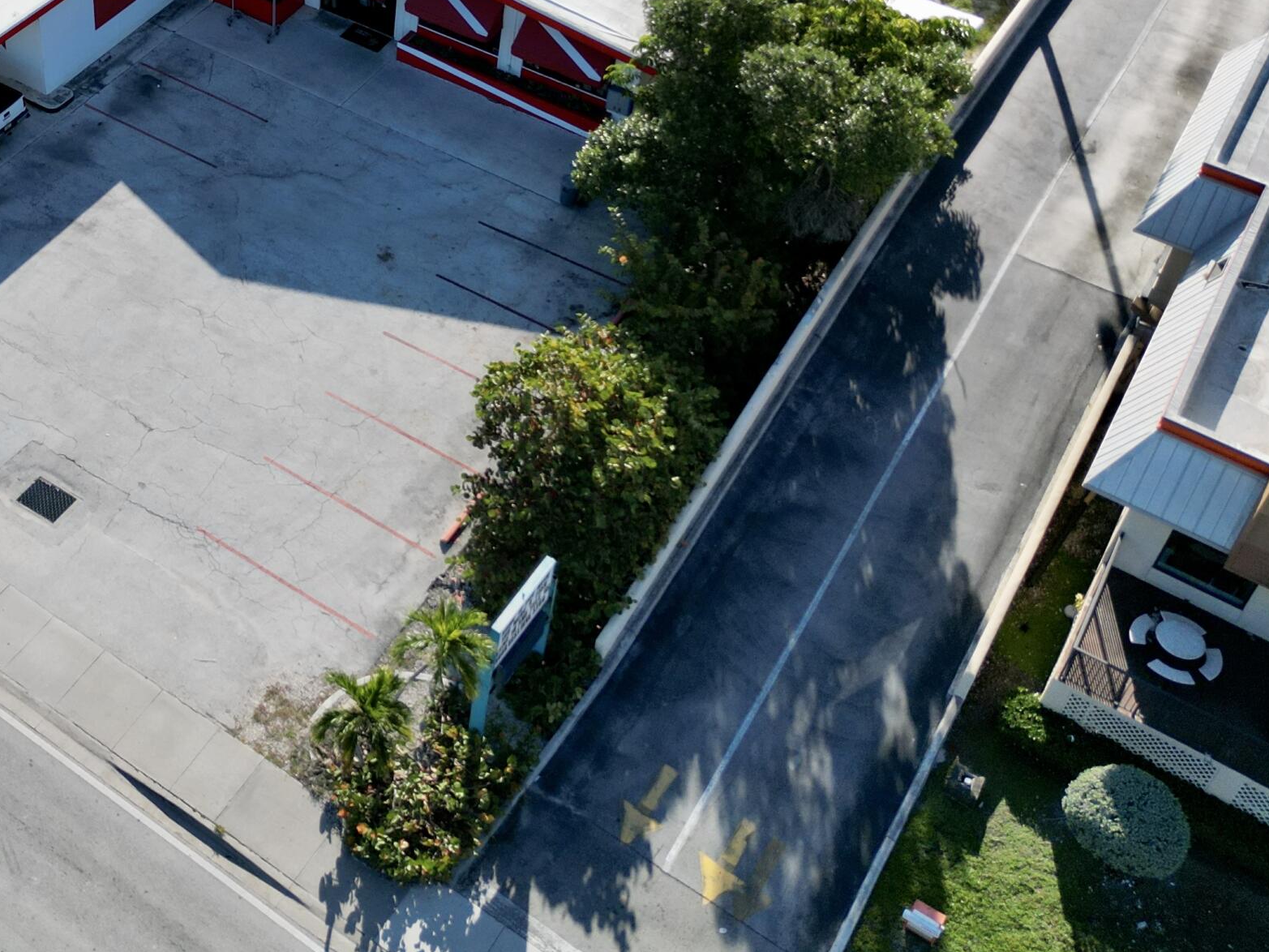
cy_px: 127
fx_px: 1686
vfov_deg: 30.4
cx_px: 212
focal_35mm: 46
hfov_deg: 39.2
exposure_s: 1/3000
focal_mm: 6.72
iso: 200
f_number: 1.7
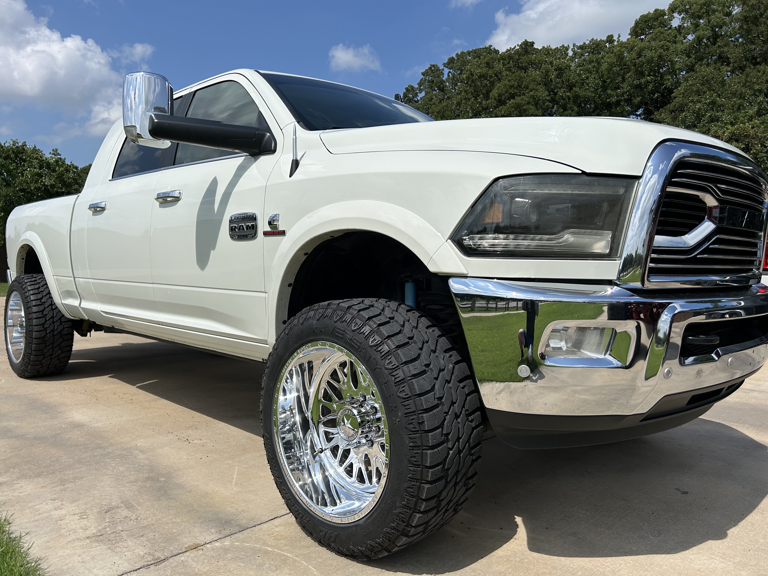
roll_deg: -0.3
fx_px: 577
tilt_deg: -3.2
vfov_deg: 53.1
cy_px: 288
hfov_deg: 67.3
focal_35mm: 26
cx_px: 384
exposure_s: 1/8000
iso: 50
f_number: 1.5
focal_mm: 5.7
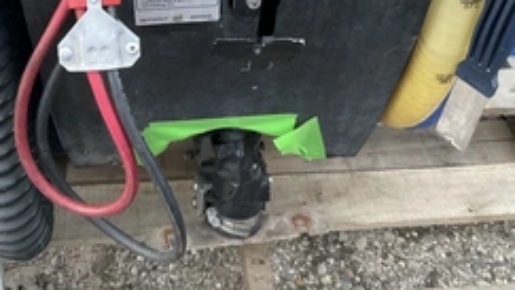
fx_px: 710
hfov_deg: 39.6
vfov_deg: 22.3
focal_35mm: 52
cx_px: 201
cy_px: 8
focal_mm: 3
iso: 400
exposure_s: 1/30
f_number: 1.8
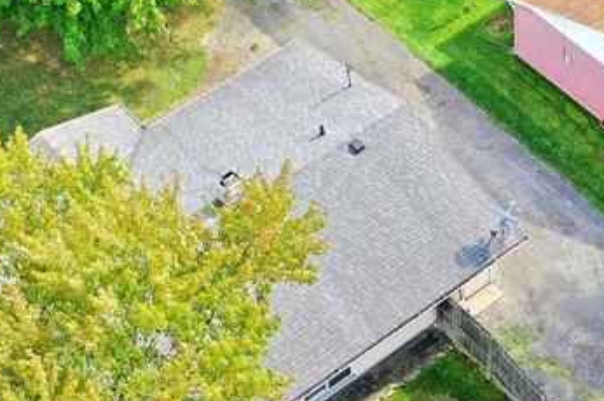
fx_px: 1475
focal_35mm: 88
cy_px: 357
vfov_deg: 15.3
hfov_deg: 22.8
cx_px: 475
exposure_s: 1/30
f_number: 2.8
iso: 100
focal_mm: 10.26
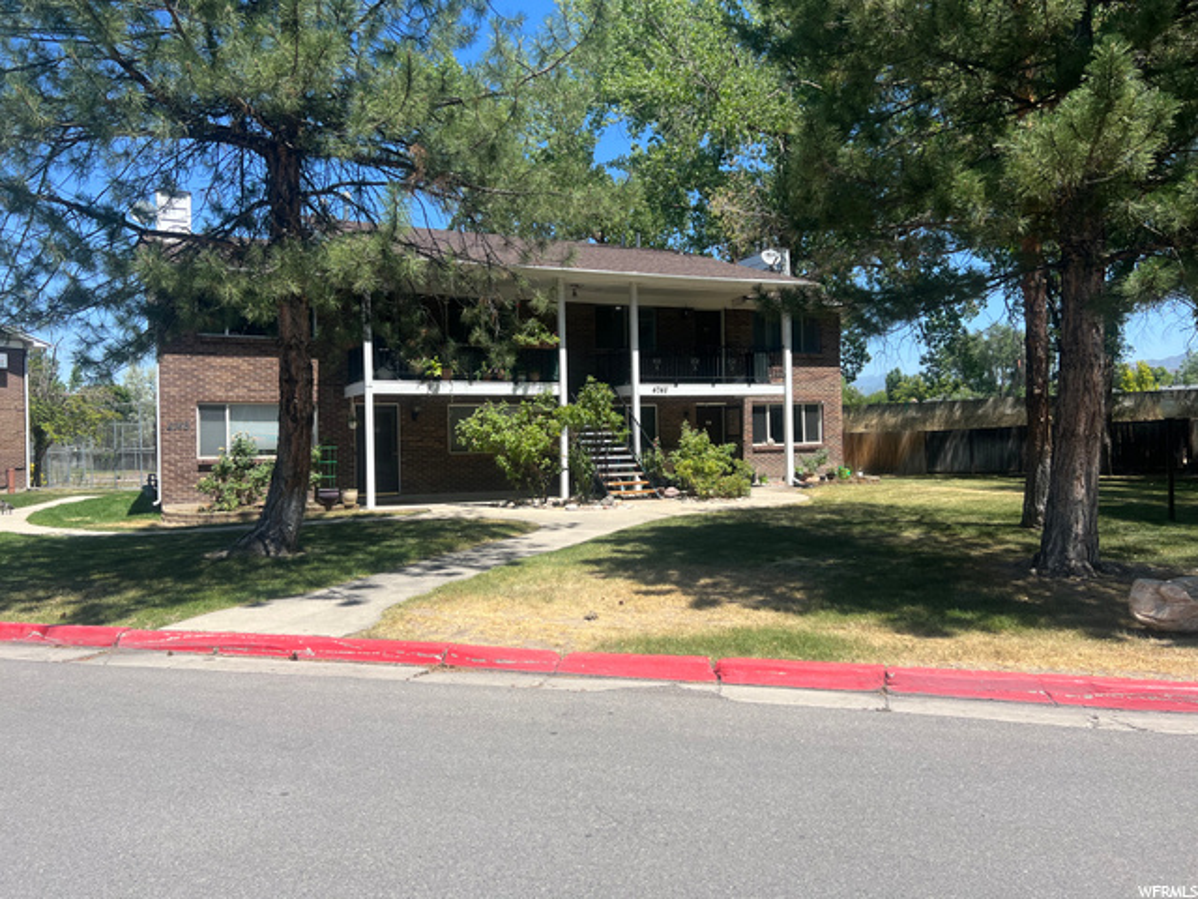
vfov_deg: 53.1
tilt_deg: -0.4
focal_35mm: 26
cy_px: 450
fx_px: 900
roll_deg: +1.8
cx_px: 599
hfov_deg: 67.3
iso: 50
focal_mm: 5.7
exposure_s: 1/2841
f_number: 1.5
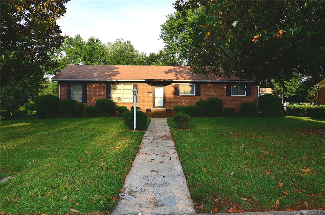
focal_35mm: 22
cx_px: 162
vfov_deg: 55.9
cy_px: 108
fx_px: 203
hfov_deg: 77.5
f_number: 8
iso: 160
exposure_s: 1/250
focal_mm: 15
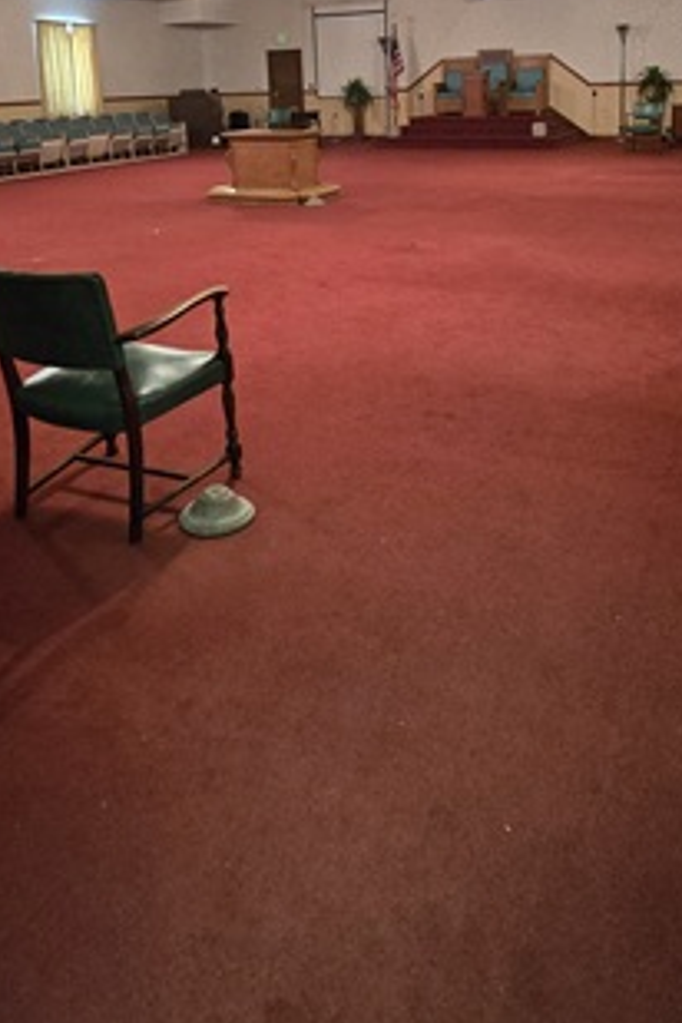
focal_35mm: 28
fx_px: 796
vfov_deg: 62.0
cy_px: 265
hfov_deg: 46.3
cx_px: 384
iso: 1000
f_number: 2.2
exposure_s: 1/60
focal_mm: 2.2
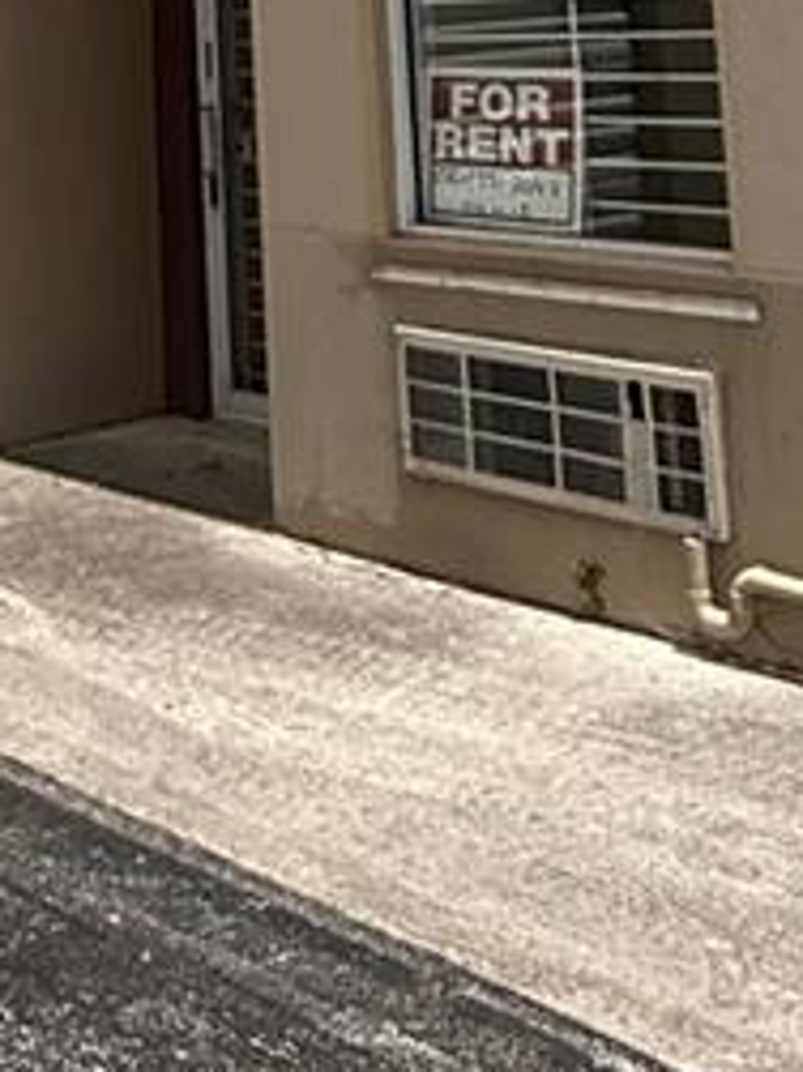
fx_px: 2074
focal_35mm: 67
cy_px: -265
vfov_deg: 25.5
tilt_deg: +9.7
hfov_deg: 21.3
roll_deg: +2.1
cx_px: 38
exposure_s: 1/3125
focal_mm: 2.22
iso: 50
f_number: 2.2
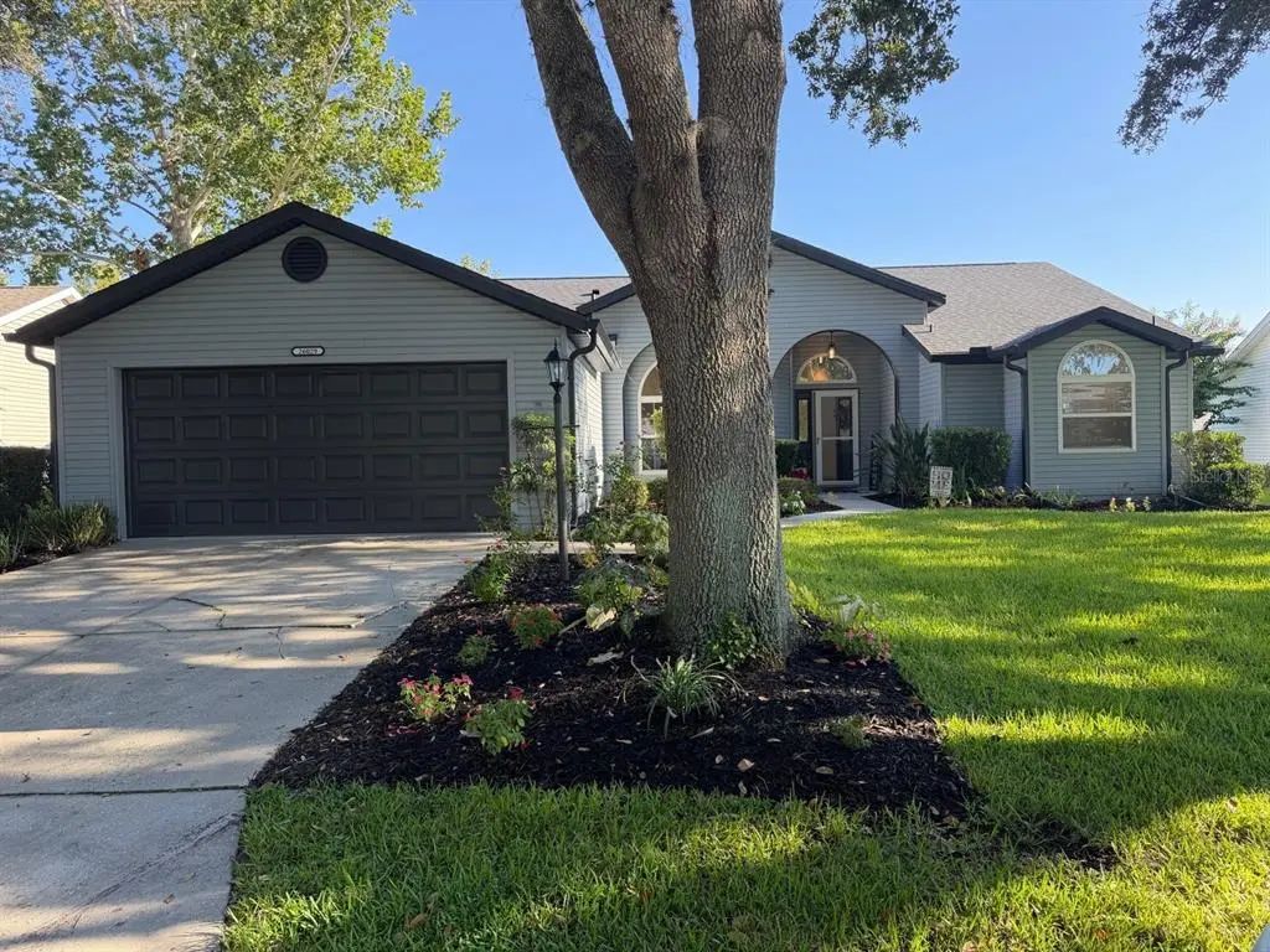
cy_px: 476
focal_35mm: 24
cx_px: 635
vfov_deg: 56.8
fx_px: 881
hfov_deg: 71.6
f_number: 1.78
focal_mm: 6.76
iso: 80
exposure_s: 1/428
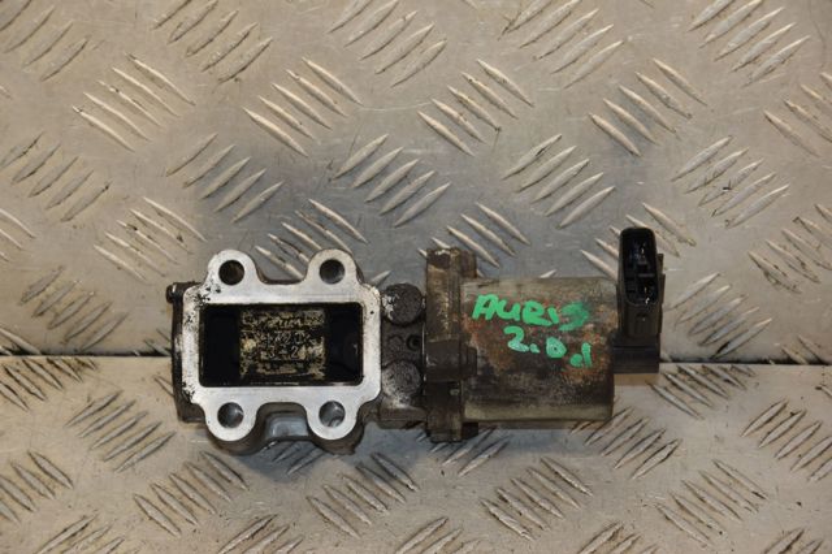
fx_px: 2425
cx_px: 416
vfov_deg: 13.0
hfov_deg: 19.5
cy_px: 277
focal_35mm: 105
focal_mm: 70
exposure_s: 1/200
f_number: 5.3
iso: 800
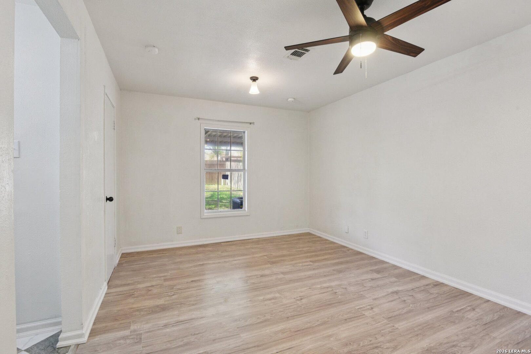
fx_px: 236
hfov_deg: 96.7
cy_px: 177
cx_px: 266
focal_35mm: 16
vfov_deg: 73.7
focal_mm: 16
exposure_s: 1/15
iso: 800
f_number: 8
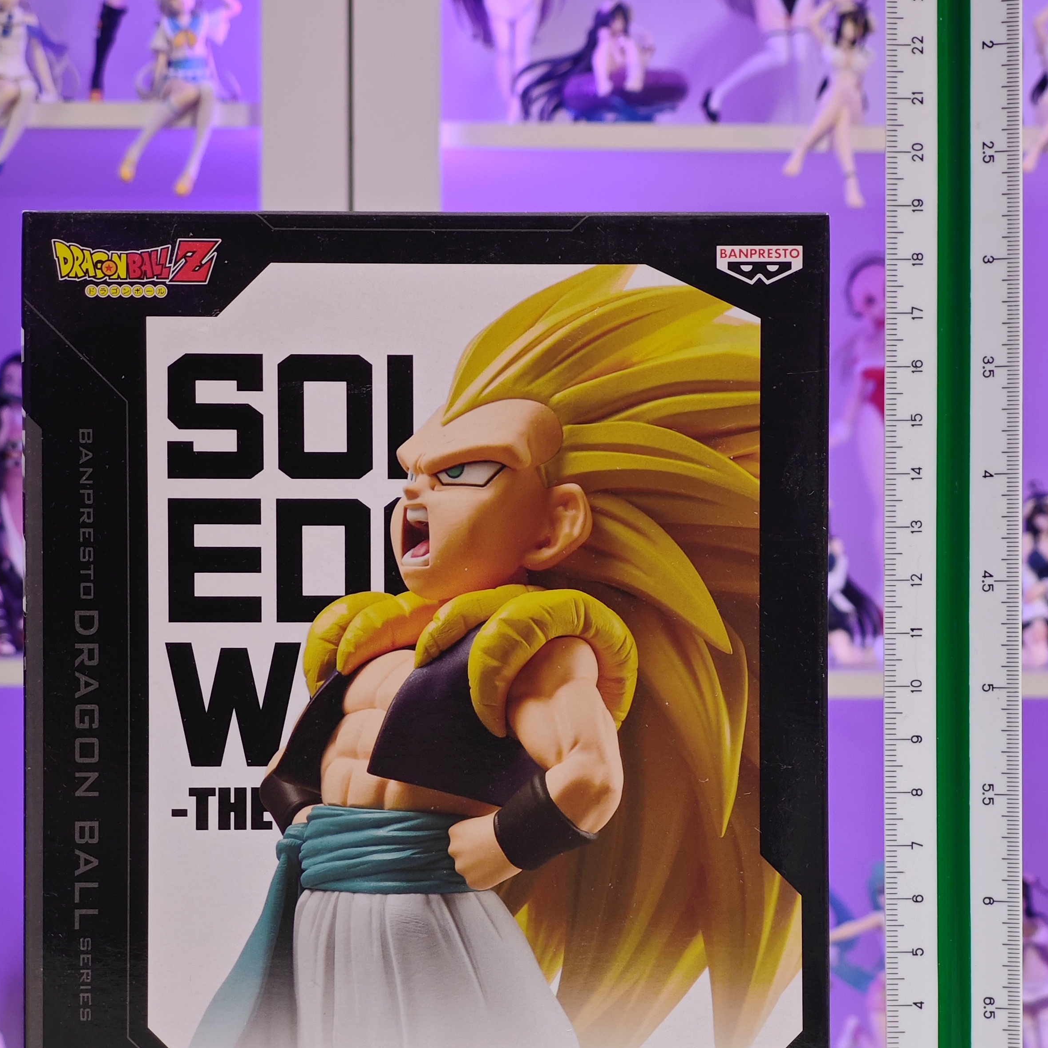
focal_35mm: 98
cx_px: 505
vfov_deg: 17.7
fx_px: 3357
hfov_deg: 17.7
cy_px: 676
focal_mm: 7.48
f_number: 2.4
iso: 400
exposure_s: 1/14.7
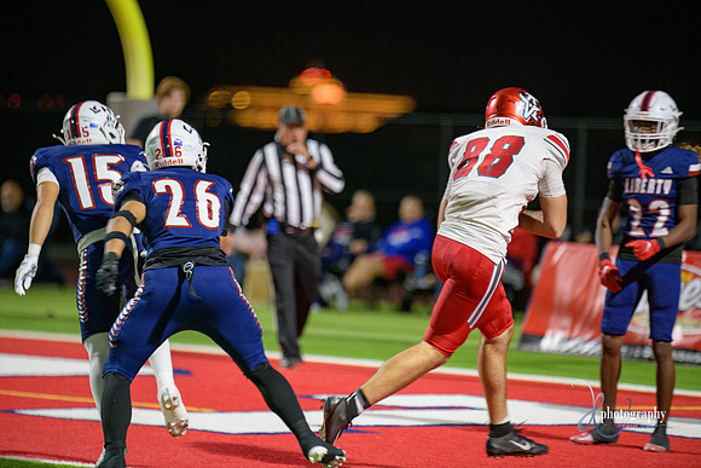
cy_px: 234
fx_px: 5258
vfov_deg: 5.1
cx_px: 350
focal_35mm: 270
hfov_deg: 7.6
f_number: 2.8
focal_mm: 270
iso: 2000
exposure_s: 1/250
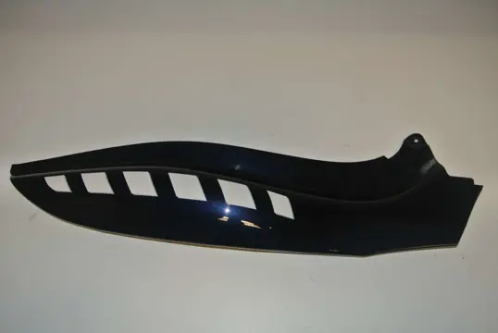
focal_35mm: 31
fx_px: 429
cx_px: 249
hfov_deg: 60.2
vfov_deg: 42.4
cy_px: 166
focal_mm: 11.8
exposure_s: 1/60
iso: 200
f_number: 3.8
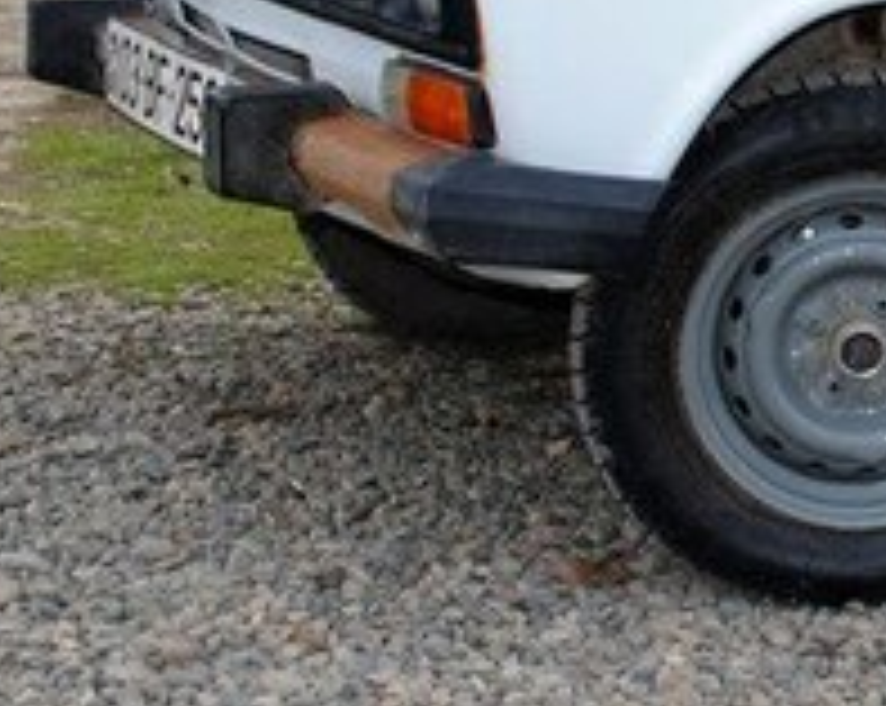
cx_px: 1340
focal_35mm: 104
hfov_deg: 16.7
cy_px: 81
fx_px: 2723
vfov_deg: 14.6
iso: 200
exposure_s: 1/125
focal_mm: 22
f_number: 9
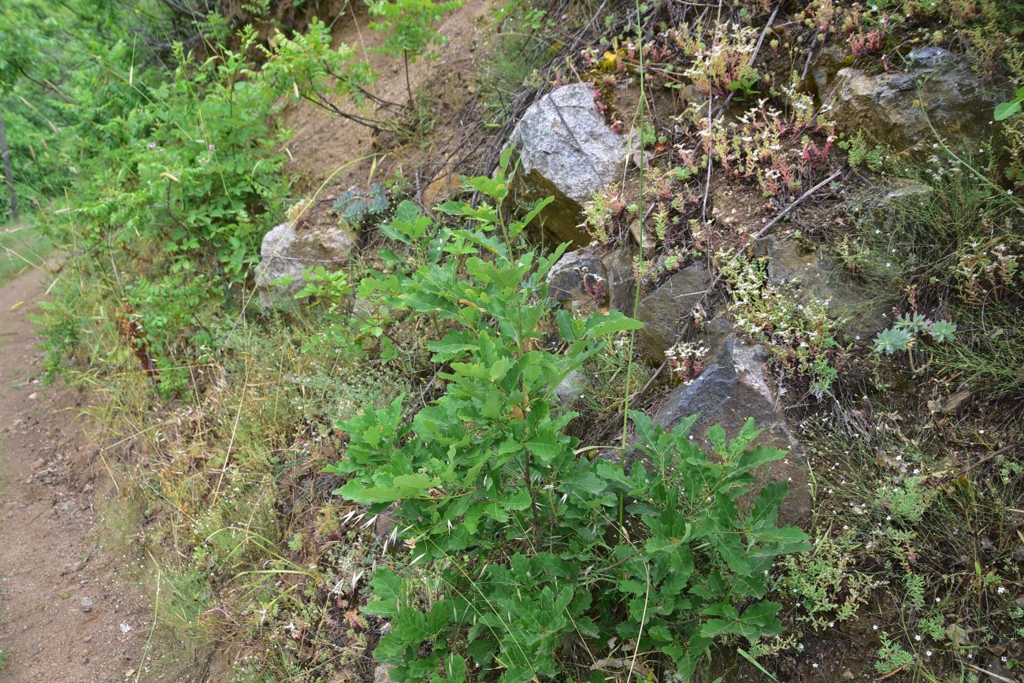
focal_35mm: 50
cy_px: 342
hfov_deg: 39.6
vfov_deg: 27.0
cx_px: 512
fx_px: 1422
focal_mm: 50
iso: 320
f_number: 7.1
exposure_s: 1/125
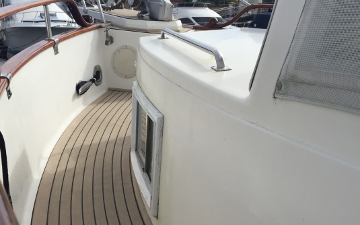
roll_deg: -0.9
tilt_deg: -20.1
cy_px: 187
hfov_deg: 43.5
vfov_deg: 27.3
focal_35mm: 46
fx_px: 451
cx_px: 175
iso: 32
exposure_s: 1/3597
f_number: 2.2
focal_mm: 4.15
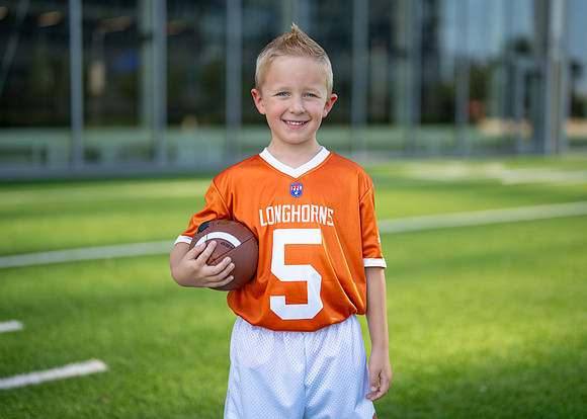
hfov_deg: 34.7
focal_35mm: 56
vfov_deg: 25.2
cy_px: 195
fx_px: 938
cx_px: 303
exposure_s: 1/2500
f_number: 1.2
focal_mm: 50
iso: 100
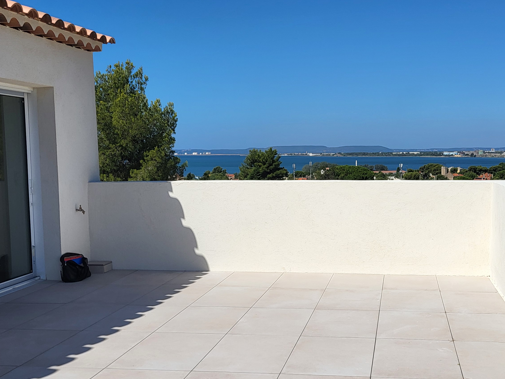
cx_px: 334
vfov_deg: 31.5
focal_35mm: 46
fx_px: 671
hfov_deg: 40.8
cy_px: 223
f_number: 1.8
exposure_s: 1/6354
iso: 40
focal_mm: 5.4
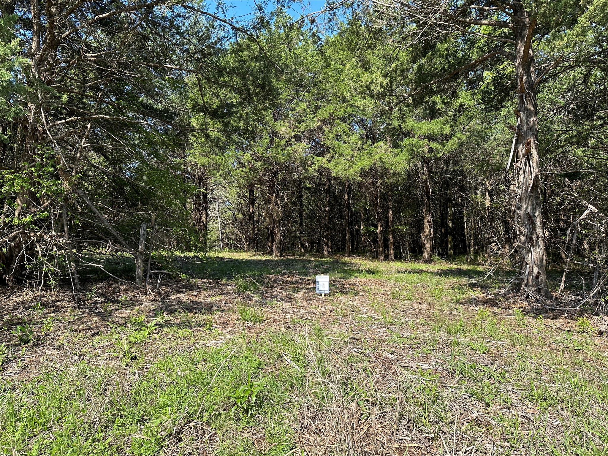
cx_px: 304
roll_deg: +0.5
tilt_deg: +5.8
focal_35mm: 24
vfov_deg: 56.8
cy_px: 228
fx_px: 422
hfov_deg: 71.6
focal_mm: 6.86
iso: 80
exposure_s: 1/1587
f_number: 1.78
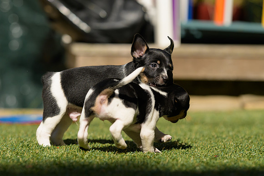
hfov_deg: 8.6
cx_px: 73
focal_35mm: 238
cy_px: 68
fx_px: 1749
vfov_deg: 5.8
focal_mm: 135
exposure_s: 1/16000
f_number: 2.8
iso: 800
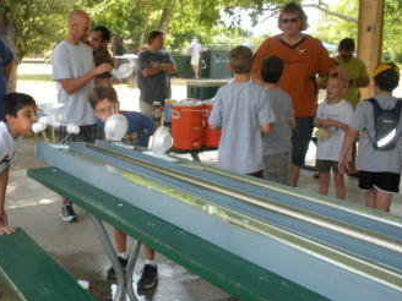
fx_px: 581
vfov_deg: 29.1
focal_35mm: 50
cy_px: 131
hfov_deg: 37.9
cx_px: 147
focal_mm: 6.3
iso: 88
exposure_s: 1/133
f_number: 3.5
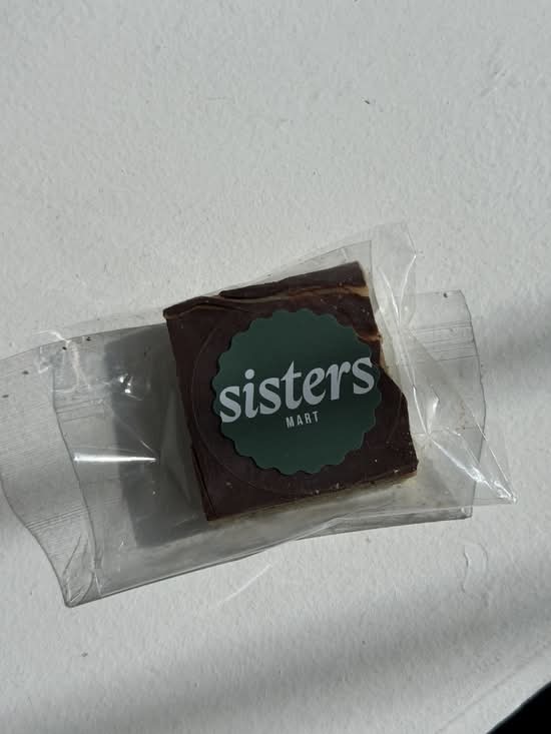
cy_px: 367
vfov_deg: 39.7
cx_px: 276
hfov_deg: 30.3
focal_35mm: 48
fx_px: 1018
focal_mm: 6.76
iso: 80
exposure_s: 1/8772
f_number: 1.78
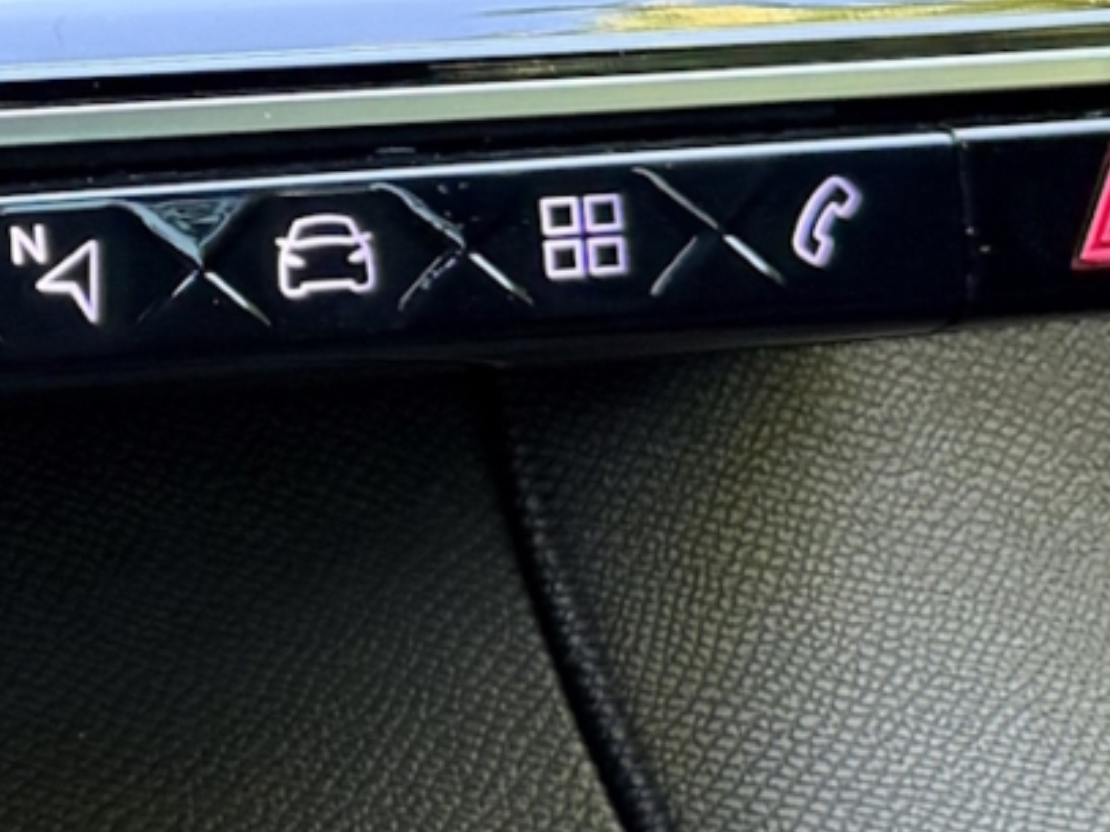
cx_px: -603
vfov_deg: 9.6
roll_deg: -0.5
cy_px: -300
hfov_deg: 12.4
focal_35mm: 151
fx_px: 4841
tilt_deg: -3.3
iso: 200
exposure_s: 1/68
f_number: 1.78
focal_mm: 6.76
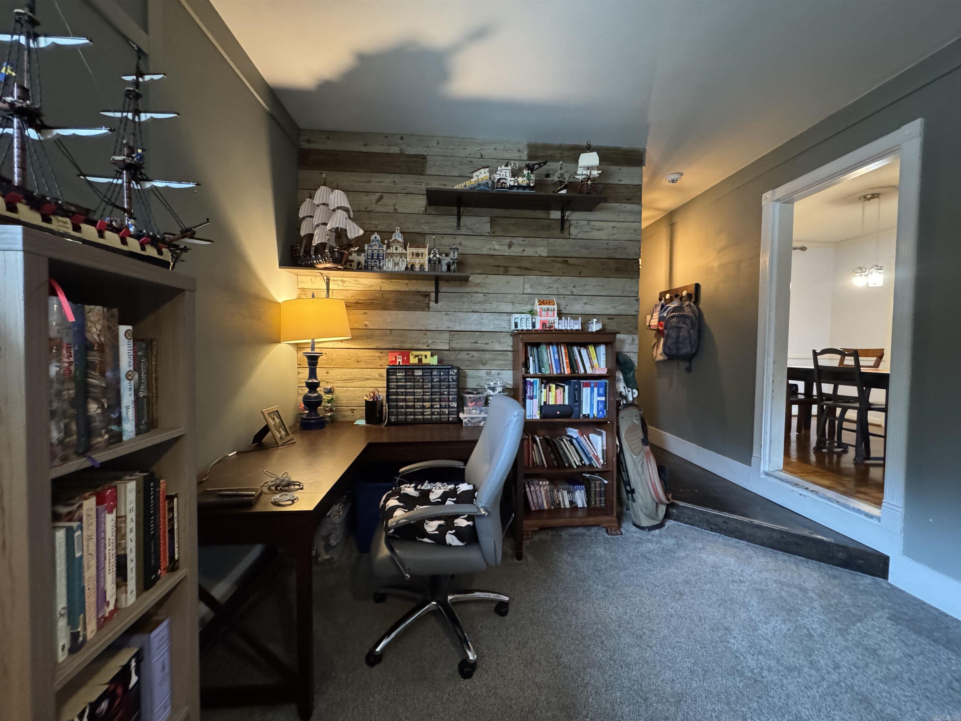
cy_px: 360
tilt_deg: -1.9
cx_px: 480
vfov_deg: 85.7
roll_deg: -0.7
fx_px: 389
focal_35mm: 14
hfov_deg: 102.1
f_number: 2.2
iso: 1250
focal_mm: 2.22
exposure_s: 1/60
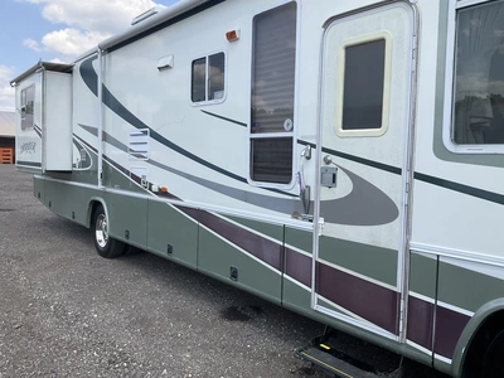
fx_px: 422
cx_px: 252
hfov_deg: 61.7
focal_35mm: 29
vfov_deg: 48.2
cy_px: 189
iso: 25
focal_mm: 3
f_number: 1.8
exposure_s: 1/1195
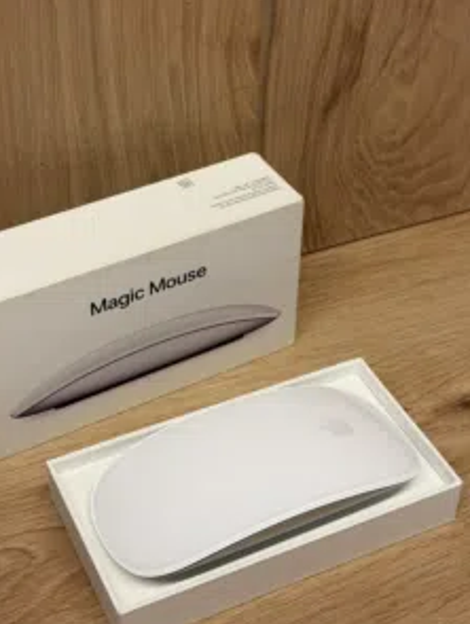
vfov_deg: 29.8
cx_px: 214
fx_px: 1174
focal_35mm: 65
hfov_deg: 22.6
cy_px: 288
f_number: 1.78
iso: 64
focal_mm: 6.76
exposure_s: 1/50
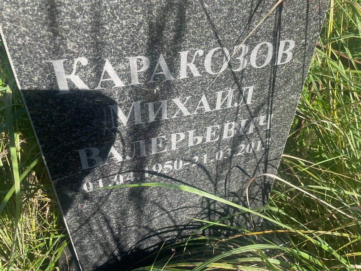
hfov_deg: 67.3
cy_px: 136
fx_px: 271
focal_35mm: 26
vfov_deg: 53.1
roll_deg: +0.9
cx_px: 180
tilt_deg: -37.3
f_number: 1.6
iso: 32
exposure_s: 1/779
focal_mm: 4.2
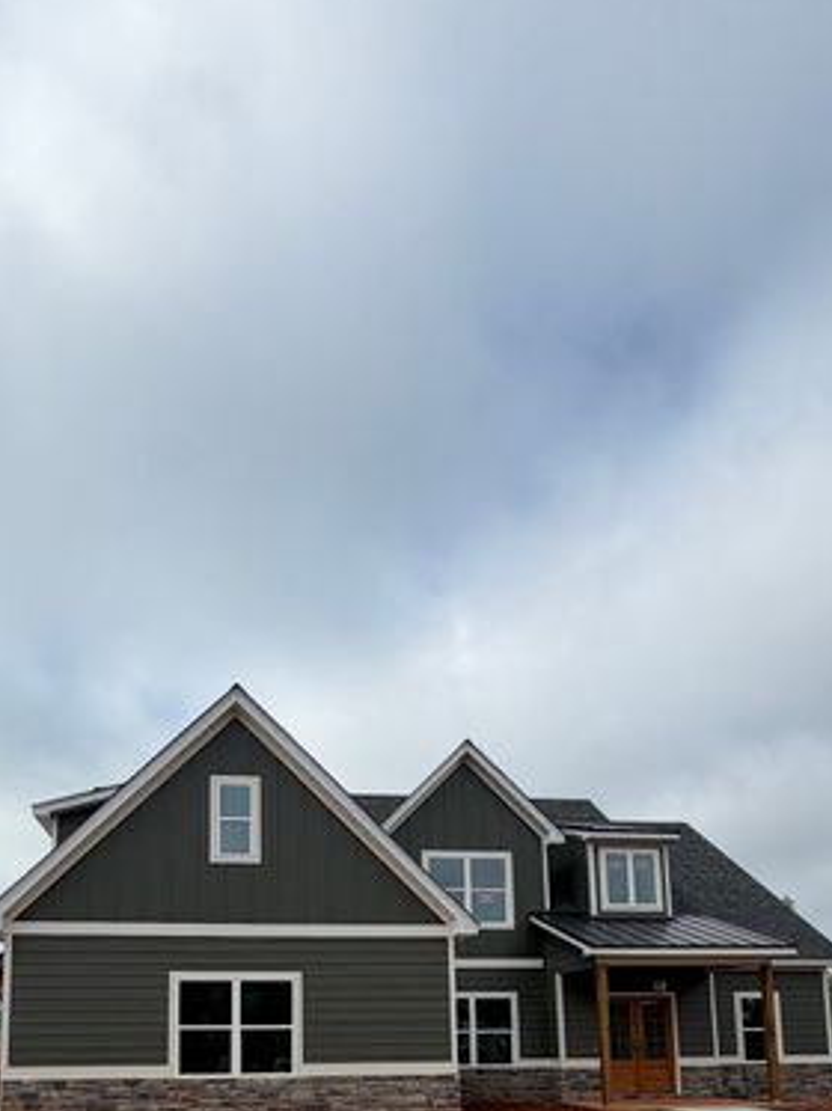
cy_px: 970
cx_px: 306
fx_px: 802
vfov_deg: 60.4
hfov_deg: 54.1
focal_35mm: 25
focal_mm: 2.22
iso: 20
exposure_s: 1/1087
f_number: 2.2
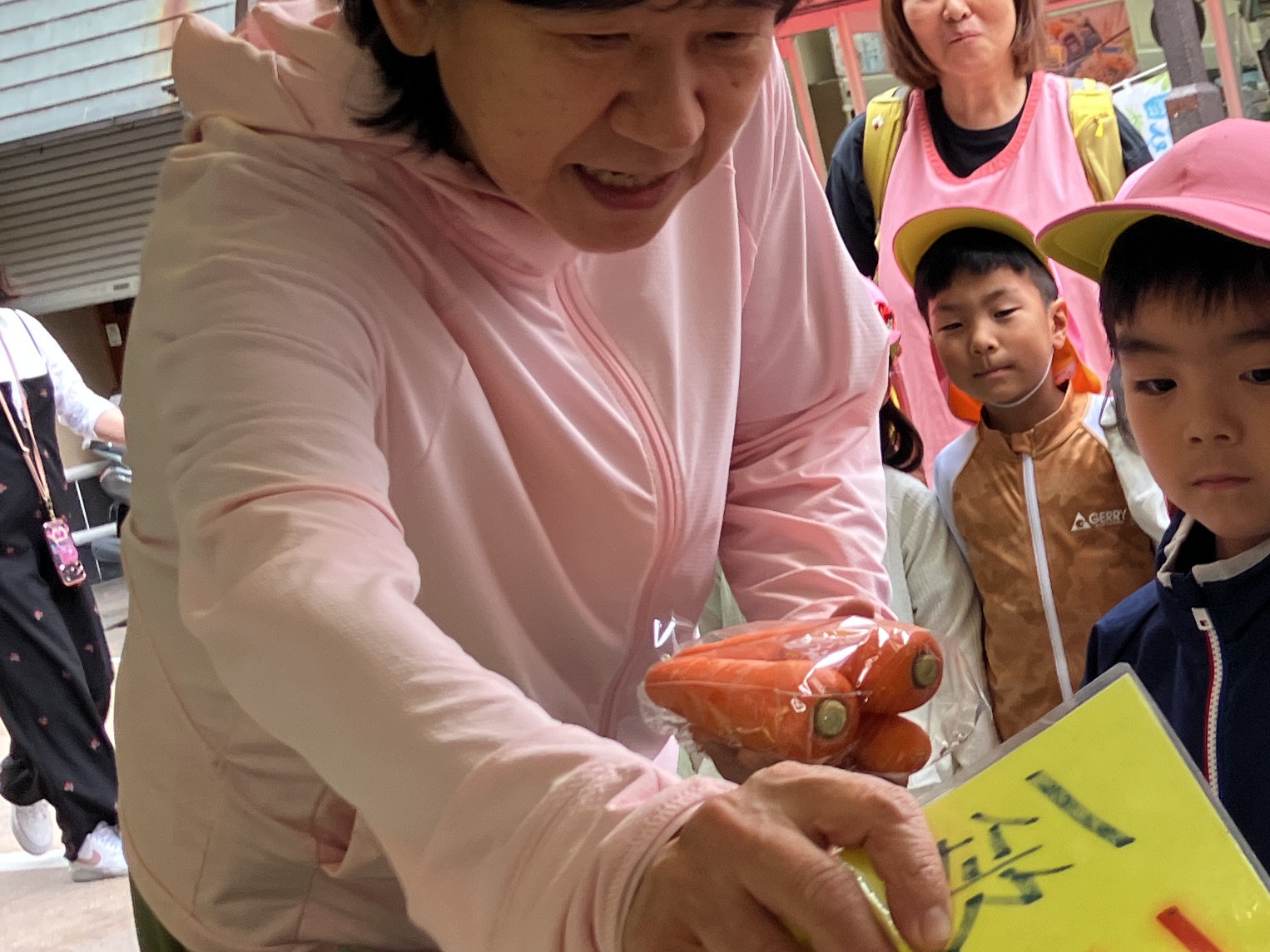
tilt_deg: -7.2
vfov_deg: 19.8
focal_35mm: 74
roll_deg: +10.5
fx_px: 2715
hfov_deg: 24.7
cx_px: 1358
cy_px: 608
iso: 50
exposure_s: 1/100
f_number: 1.8
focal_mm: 3.99
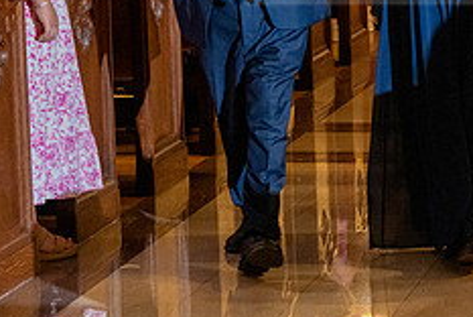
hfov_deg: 11.7
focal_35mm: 174
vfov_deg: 7.9
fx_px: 2289
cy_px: -44
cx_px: 420
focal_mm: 70
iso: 2000
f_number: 4.5
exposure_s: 1/200
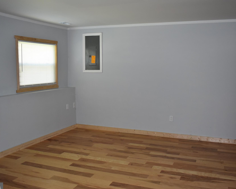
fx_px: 265
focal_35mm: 38
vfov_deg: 39.2
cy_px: 96
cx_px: 117
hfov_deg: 47.9
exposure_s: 1/100
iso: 800
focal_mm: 22
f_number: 4.5
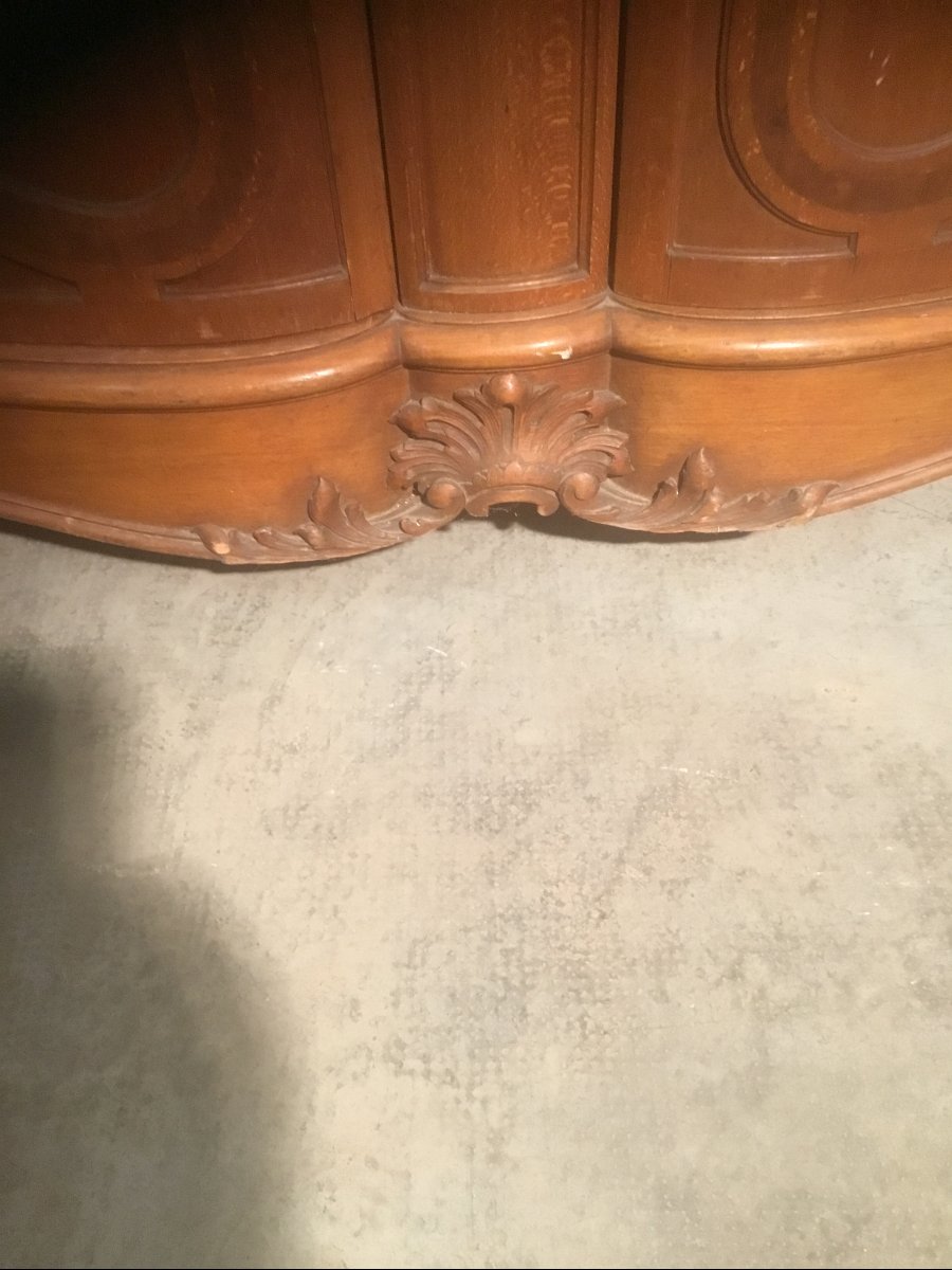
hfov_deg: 45.4
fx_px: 1137
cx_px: 476
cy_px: 635
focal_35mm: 31
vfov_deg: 58.4
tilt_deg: -48.2
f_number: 2.4
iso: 250
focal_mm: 3.3
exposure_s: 1/20
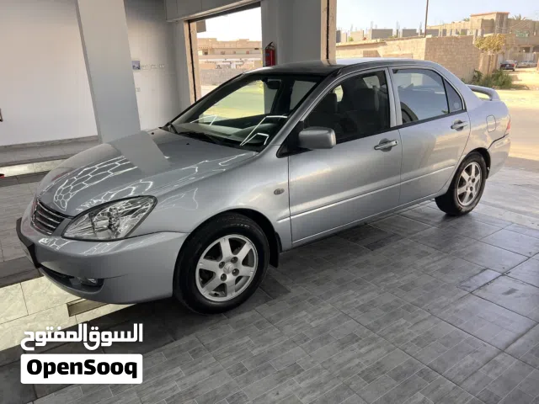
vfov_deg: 53.1
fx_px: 405
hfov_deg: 67.3
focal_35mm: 26
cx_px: 270
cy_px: 202
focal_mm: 5.7
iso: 50
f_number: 1.5
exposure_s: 1/387
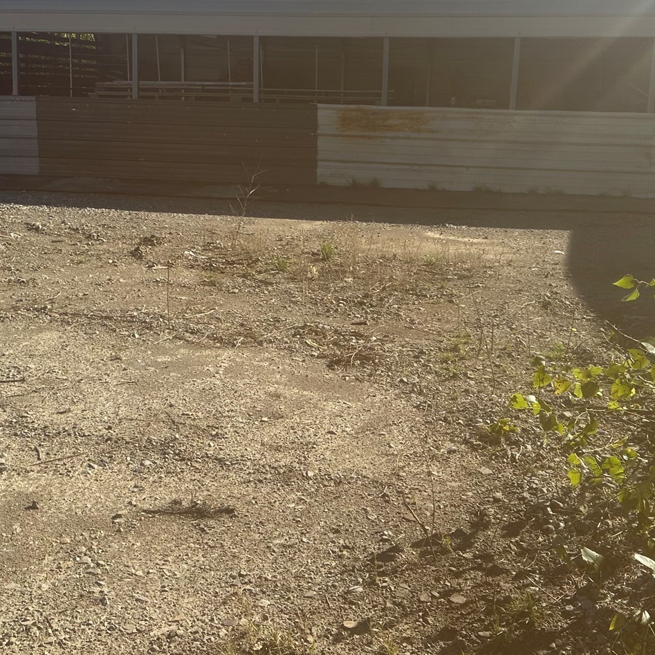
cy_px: 256
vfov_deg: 39.0
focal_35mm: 43
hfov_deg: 39.1
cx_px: 368
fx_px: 921
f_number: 1.78
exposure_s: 1/3717
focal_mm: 6.86
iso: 80
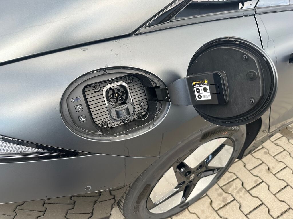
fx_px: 203
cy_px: 110
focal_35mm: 24
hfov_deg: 71.6
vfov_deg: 56.8
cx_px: 146
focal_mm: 6.86
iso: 80
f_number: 1.78
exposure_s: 1/284
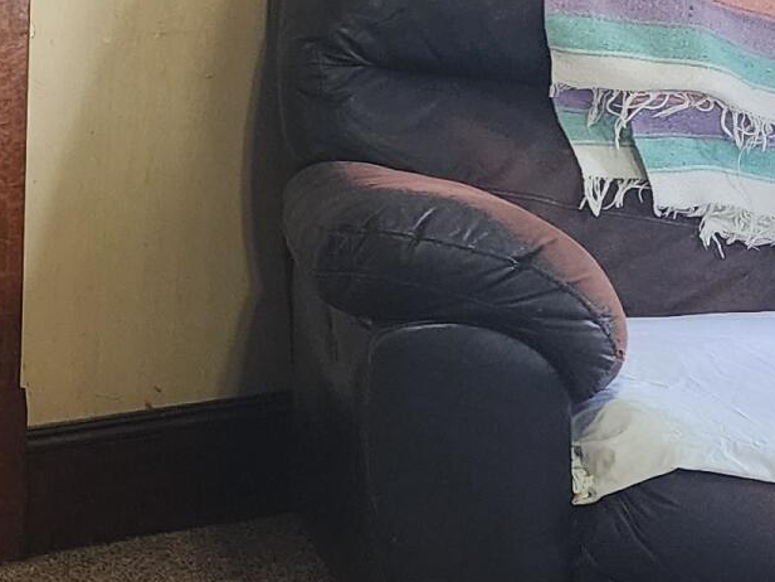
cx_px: -785
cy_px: -5
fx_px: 2508
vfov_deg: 13.0
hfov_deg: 14.5
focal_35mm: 112
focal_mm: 6.4
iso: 250
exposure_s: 1/120
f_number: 1.8
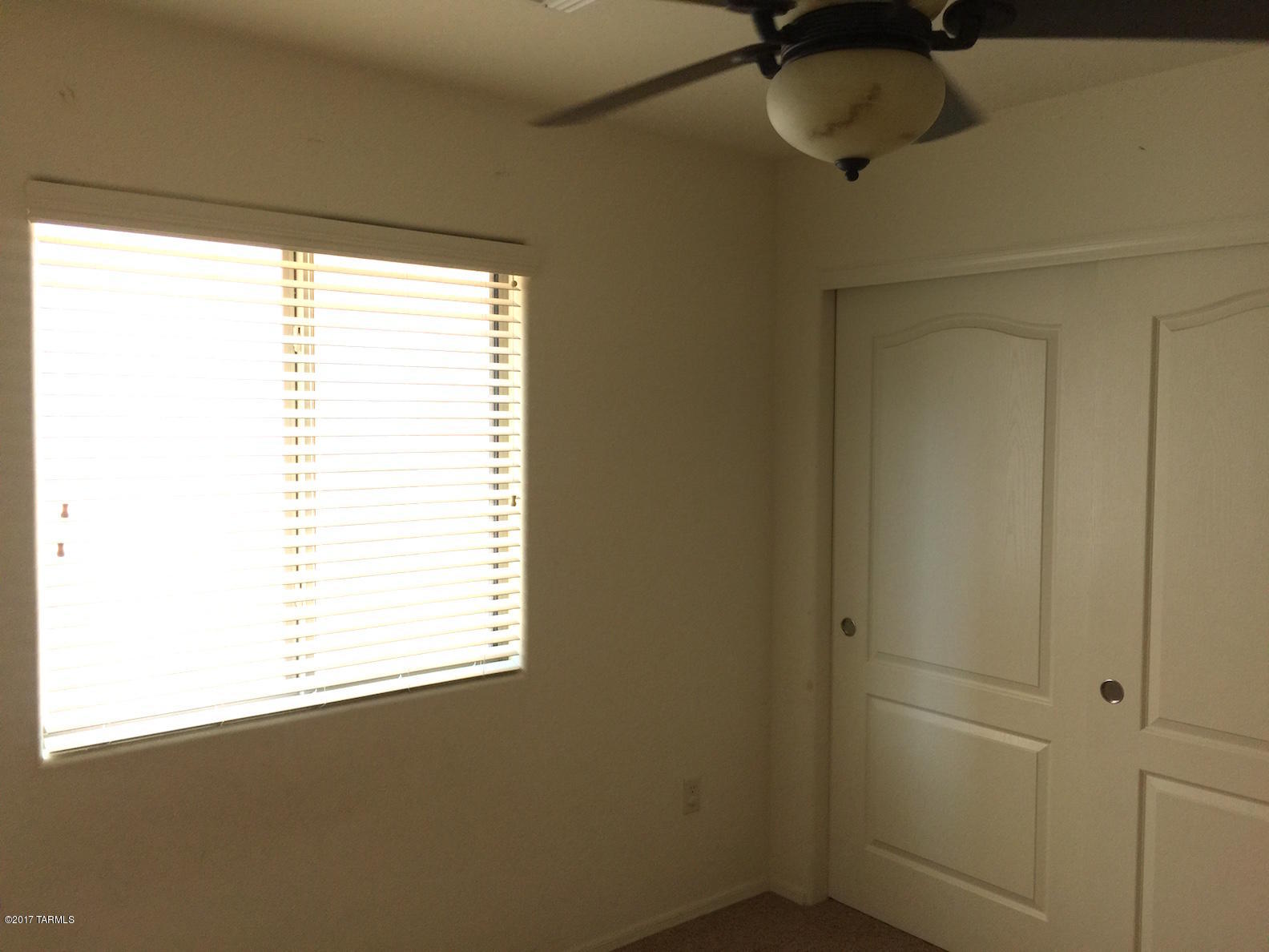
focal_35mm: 29
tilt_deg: -3.5
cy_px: 476
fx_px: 1063
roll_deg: -0.8
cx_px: 634
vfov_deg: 48.2
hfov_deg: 61.7
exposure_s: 1/30
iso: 32
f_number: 2.2
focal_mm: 4.15
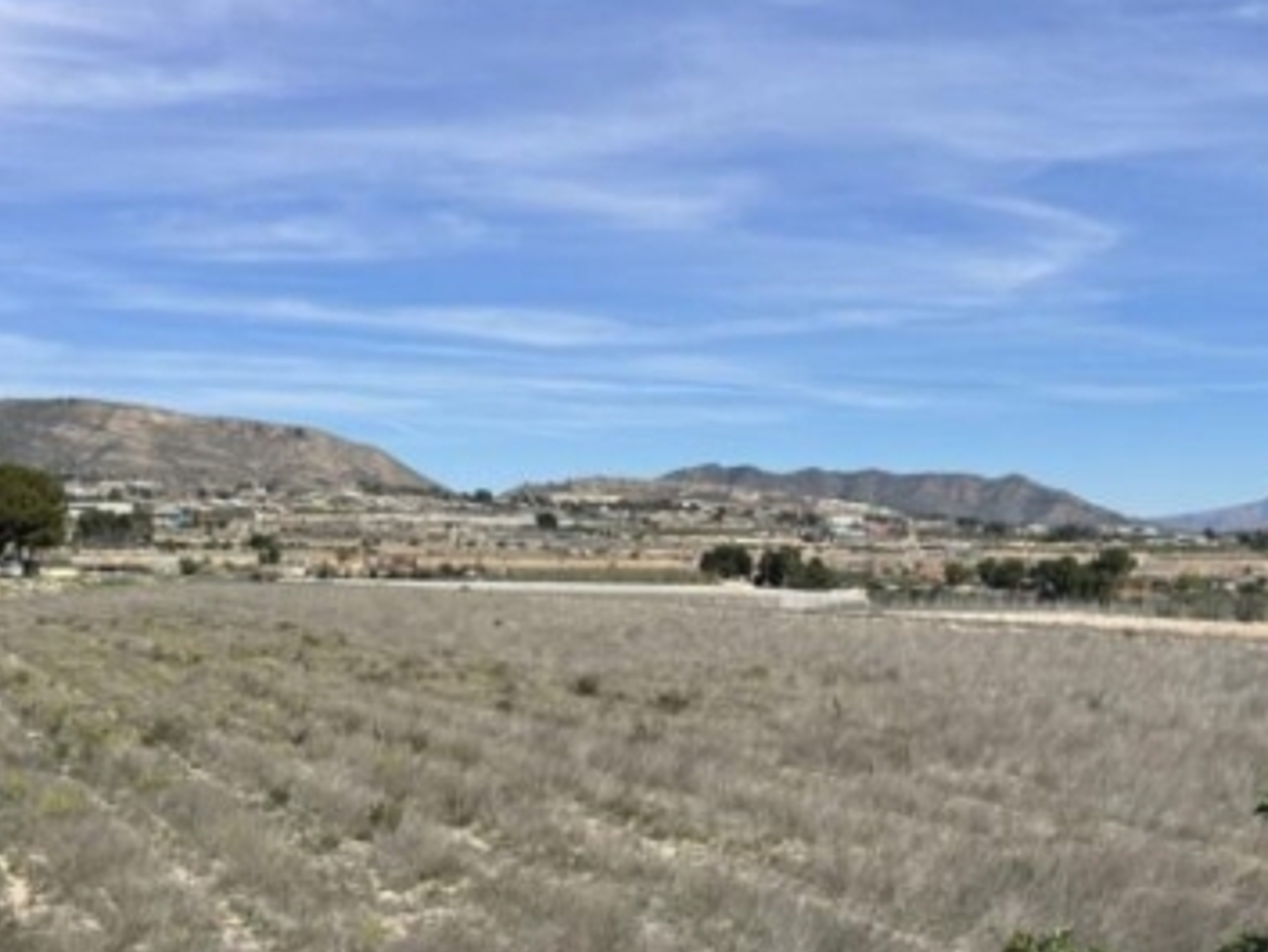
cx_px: 625
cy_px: 754
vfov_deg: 32.7
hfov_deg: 43.8
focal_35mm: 43
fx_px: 1576
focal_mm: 5.7
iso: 50
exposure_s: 1/5319
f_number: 1.5
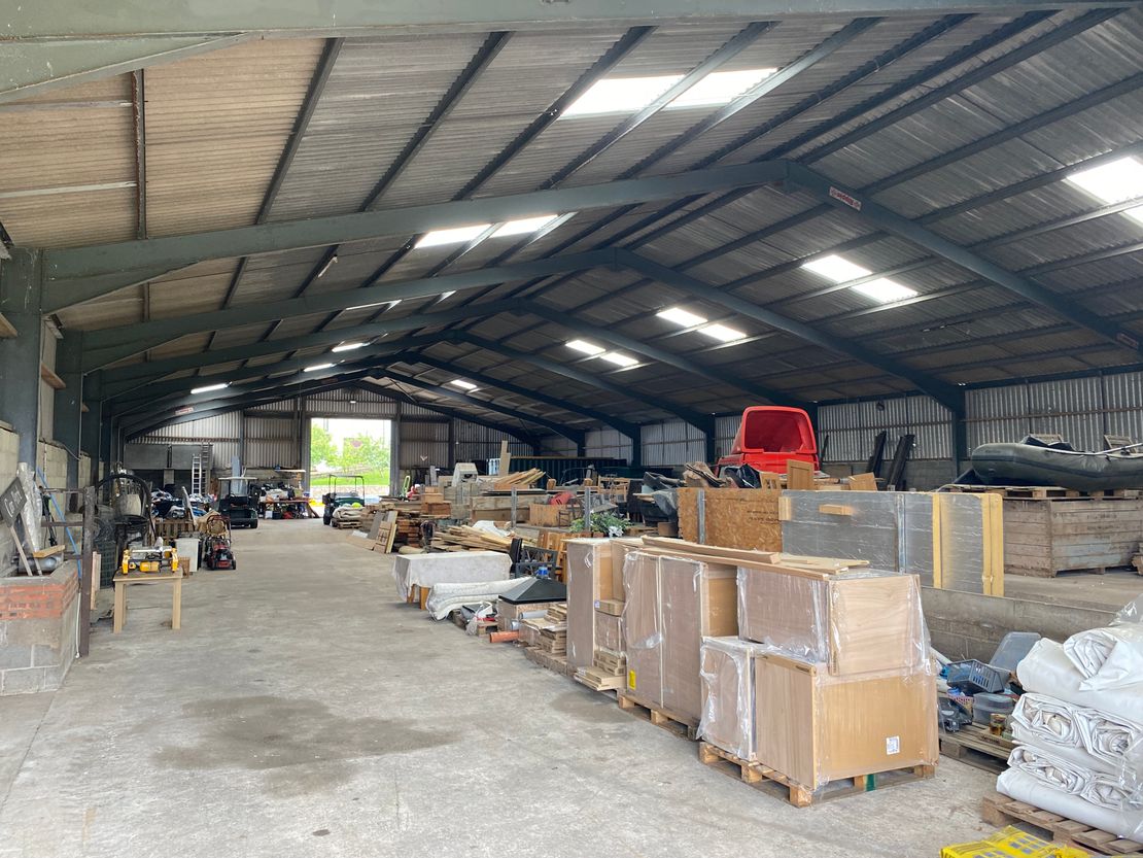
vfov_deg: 53.1
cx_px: 572
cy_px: 429
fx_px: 859
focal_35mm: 26
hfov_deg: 67.3
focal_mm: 4.25
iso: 80
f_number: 1.8
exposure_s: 1/122
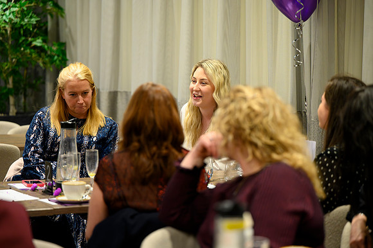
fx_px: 1067
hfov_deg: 19.8
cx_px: 186
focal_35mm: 103
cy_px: 124
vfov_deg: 13.3
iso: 2000
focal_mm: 103
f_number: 2.8
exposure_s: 1/200
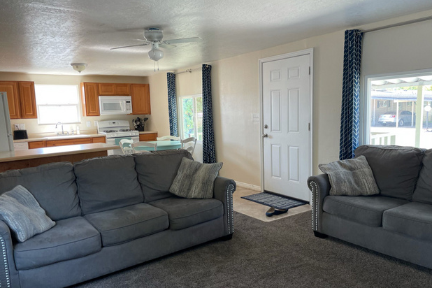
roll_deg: +2.5
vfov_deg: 46.4
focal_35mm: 28
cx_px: 215
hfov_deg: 65.5
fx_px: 336
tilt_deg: -5.4
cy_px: 147
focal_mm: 4.2
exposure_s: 1/60
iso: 64
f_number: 1.6
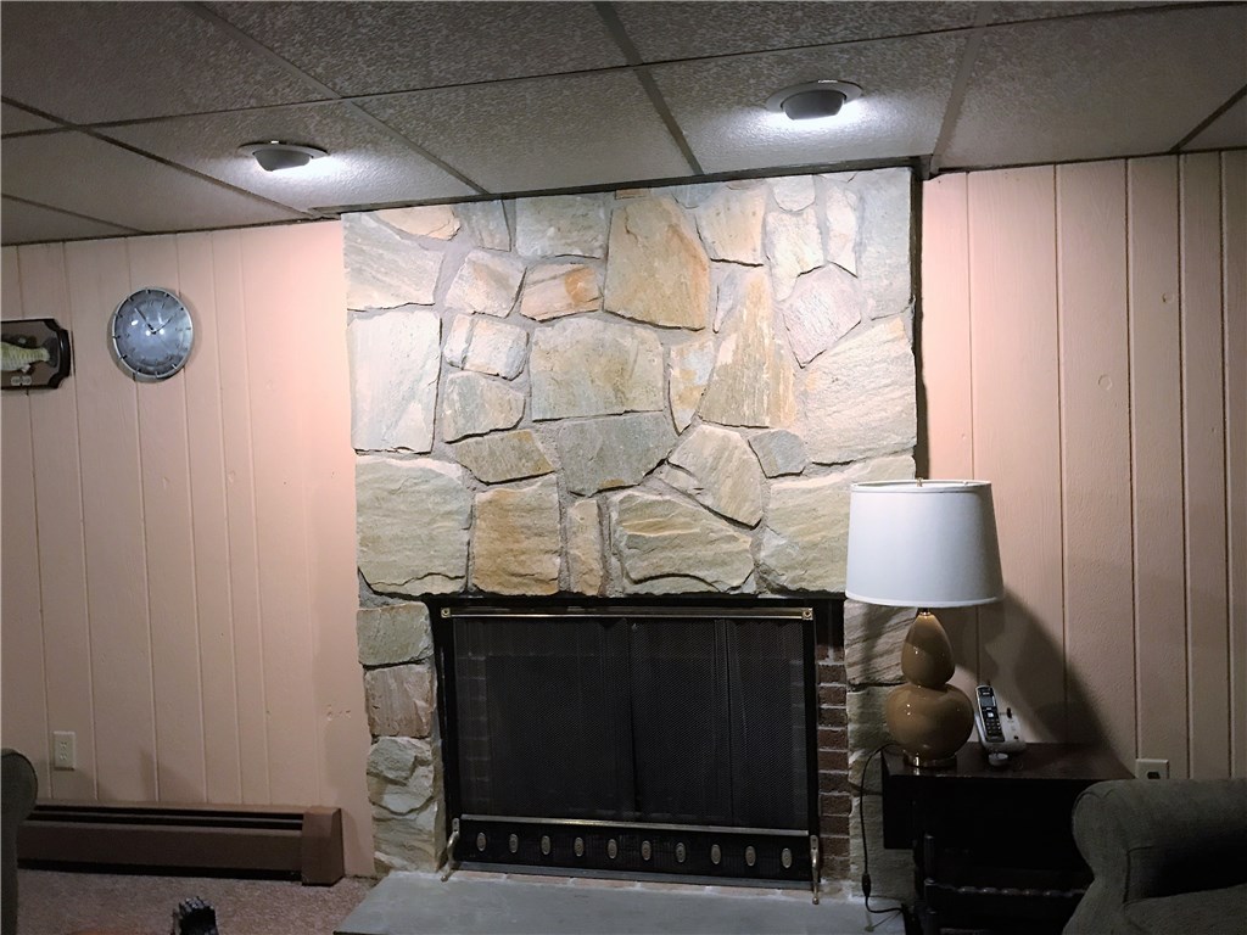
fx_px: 1009
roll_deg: +2.7
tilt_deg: -1.3
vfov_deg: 49.7
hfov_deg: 63.4
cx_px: 624
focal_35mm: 28
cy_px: 468
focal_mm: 3.99
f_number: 1.8
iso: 80
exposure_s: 1/15
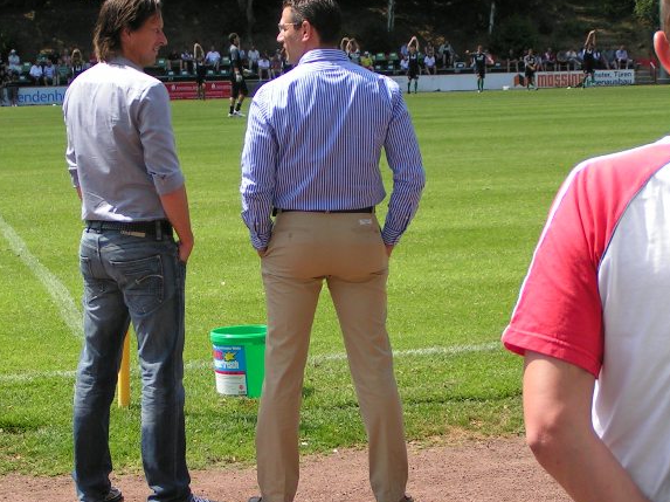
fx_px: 1838
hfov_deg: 20.6
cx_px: 257
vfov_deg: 15.5
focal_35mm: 95
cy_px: 252
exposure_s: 1/640
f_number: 3.2
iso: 50
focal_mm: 10.5
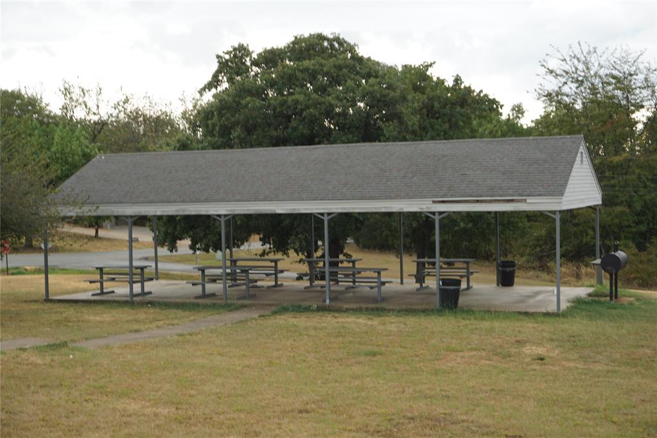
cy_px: 219
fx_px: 1013
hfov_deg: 35.9
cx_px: 328
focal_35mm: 56
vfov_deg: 24.4
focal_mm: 37
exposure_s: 1/60
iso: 200
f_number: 5.6
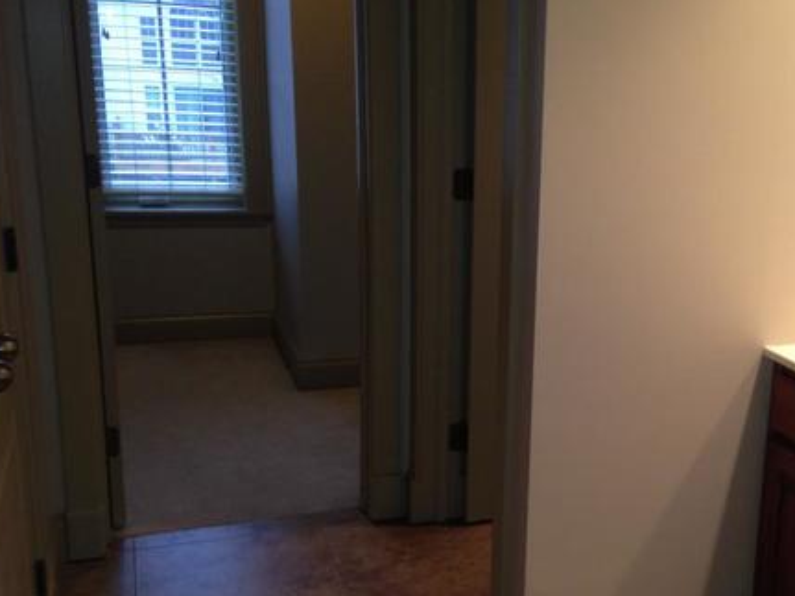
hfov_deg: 38.2
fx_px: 1125
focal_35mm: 49
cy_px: 336
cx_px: 562
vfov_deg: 29.6
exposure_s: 1/20
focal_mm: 4.13
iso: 125
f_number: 2.4
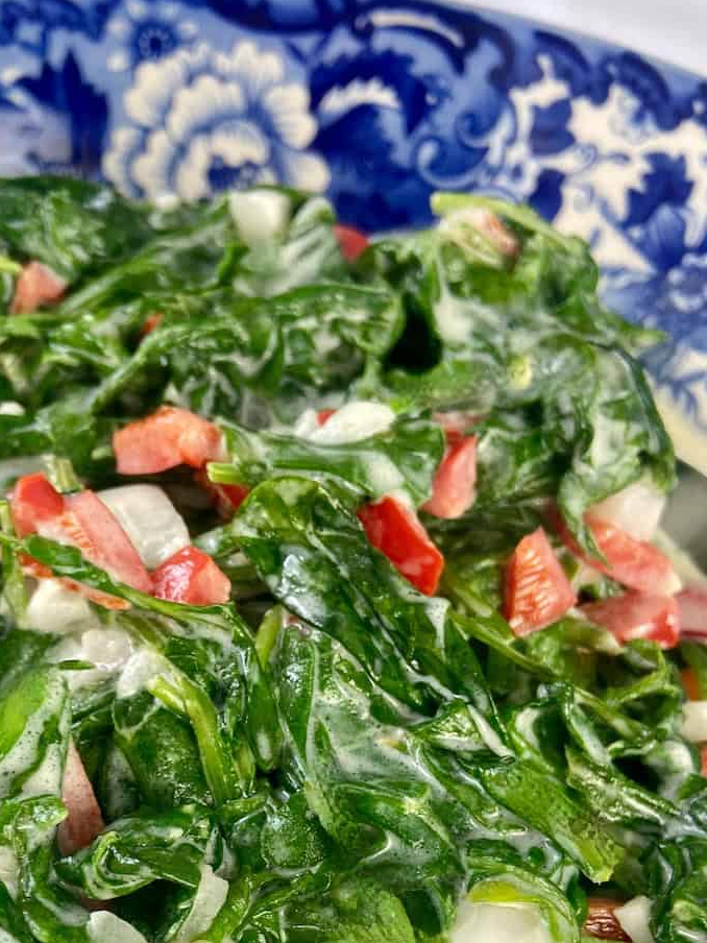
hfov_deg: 30.7
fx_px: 1253
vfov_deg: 39.7
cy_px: 748
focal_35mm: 46
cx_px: 131
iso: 100
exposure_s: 1/60
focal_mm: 4.2
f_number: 1.8
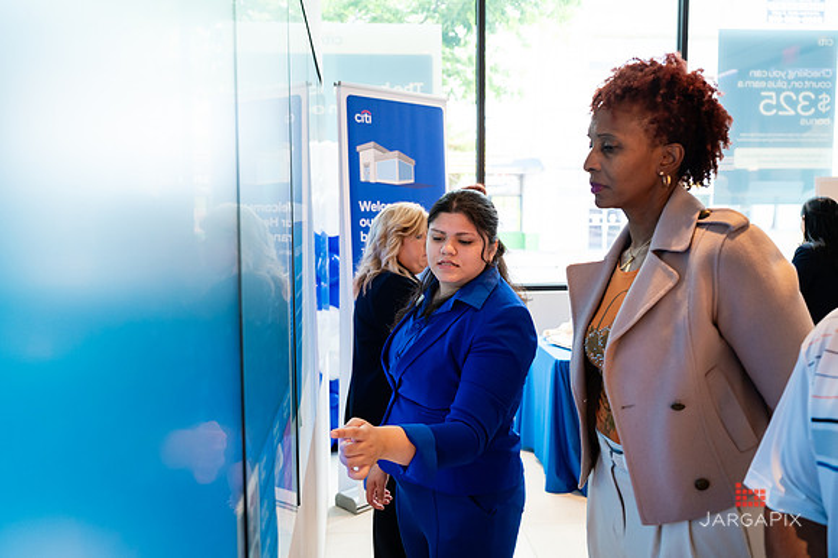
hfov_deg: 61.2
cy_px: 273
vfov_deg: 42.9
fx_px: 709
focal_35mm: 30
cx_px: 410
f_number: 3.2
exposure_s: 1/320
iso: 1600
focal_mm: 28.5
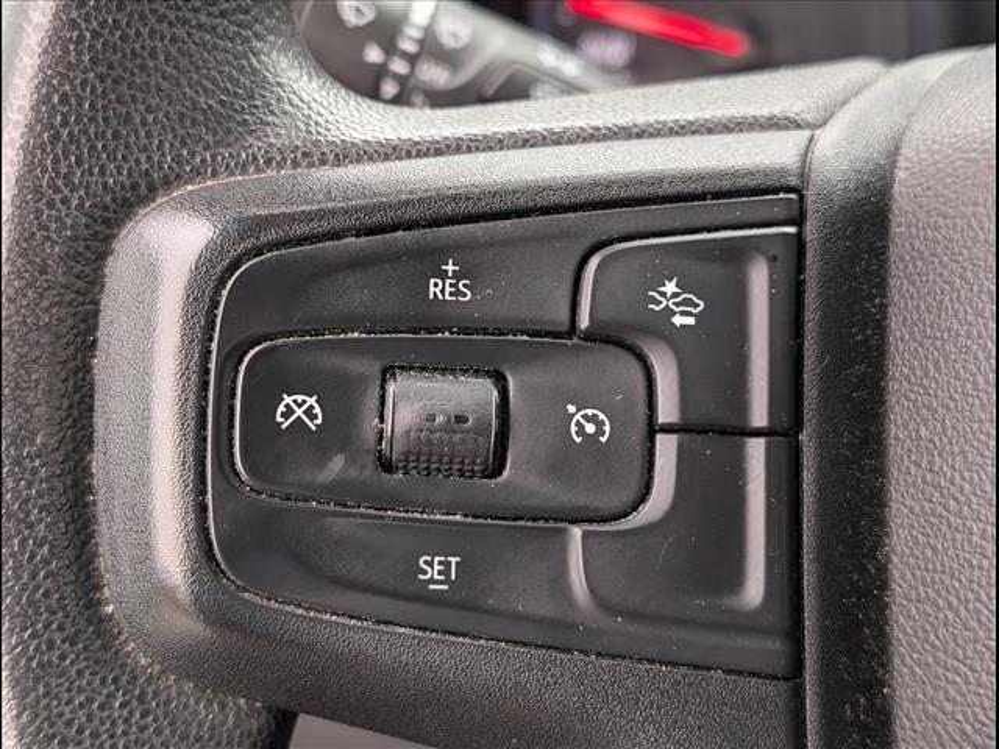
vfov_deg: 29.7
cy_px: 374
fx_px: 1414
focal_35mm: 49
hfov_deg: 38.9
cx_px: 500
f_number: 1.68
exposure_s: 1/667
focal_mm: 6.9
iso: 809
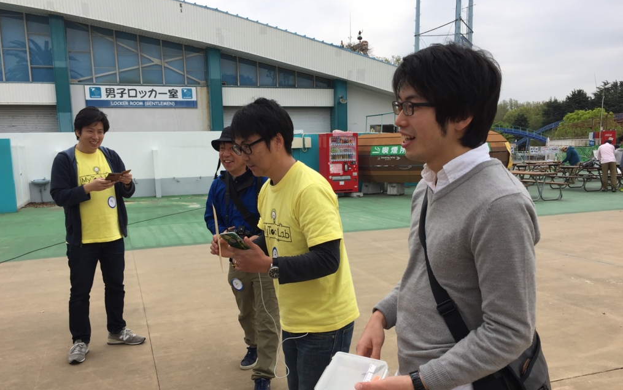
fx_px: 526
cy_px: 228
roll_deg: +0.5
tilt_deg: -10.3
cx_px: 309
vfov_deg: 40.5
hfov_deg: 61.2
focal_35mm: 31
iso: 32
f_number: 2.2
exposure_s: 1/964
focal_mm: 4.15
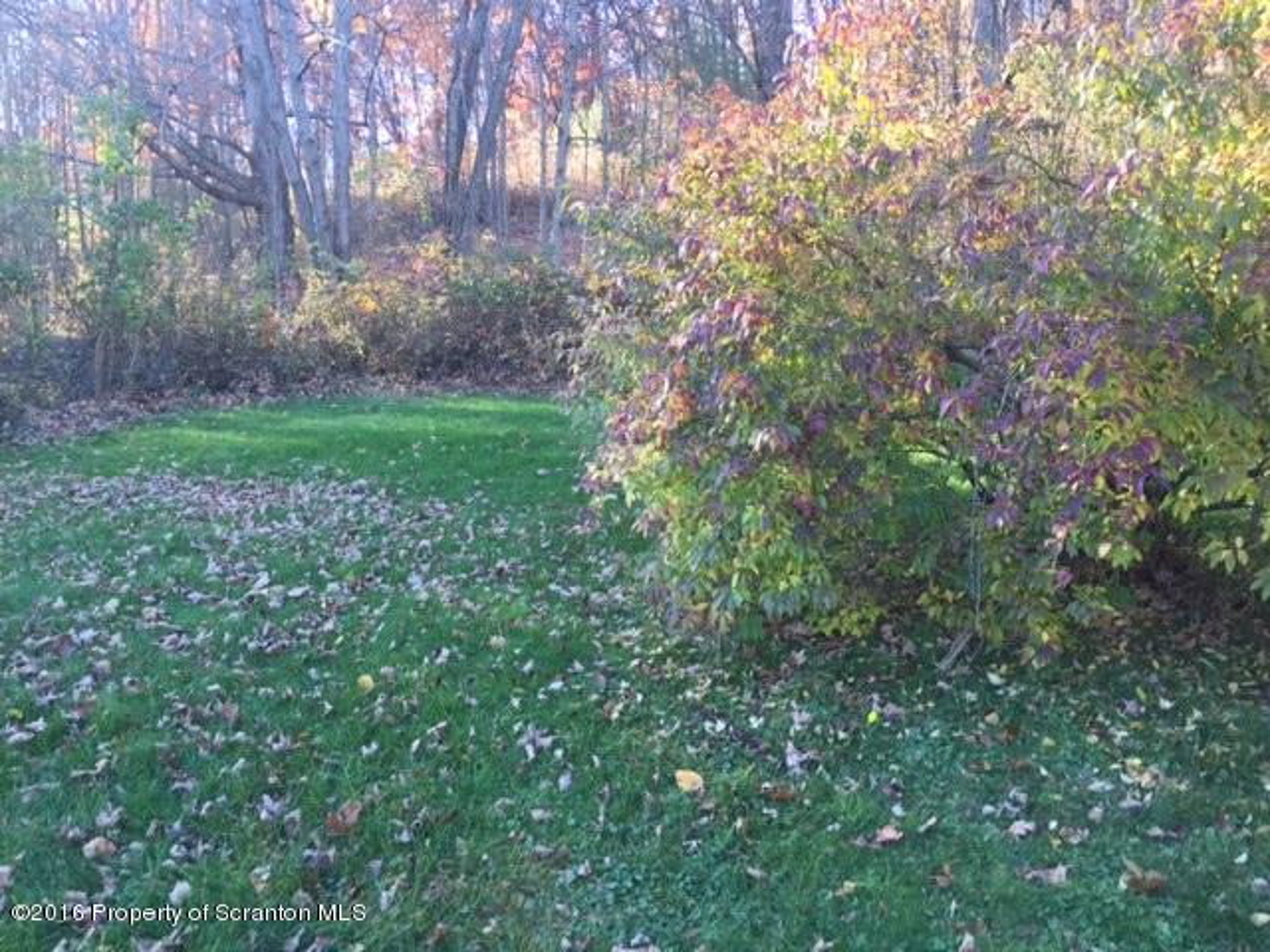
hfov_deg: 61.7
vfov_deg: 48.2
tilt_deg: -1.7
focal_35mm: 29
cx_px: 635
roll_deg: -2.6
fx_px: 1064
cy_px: 476
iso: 32
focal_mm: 4.15
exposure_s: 1/60
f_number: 2.2
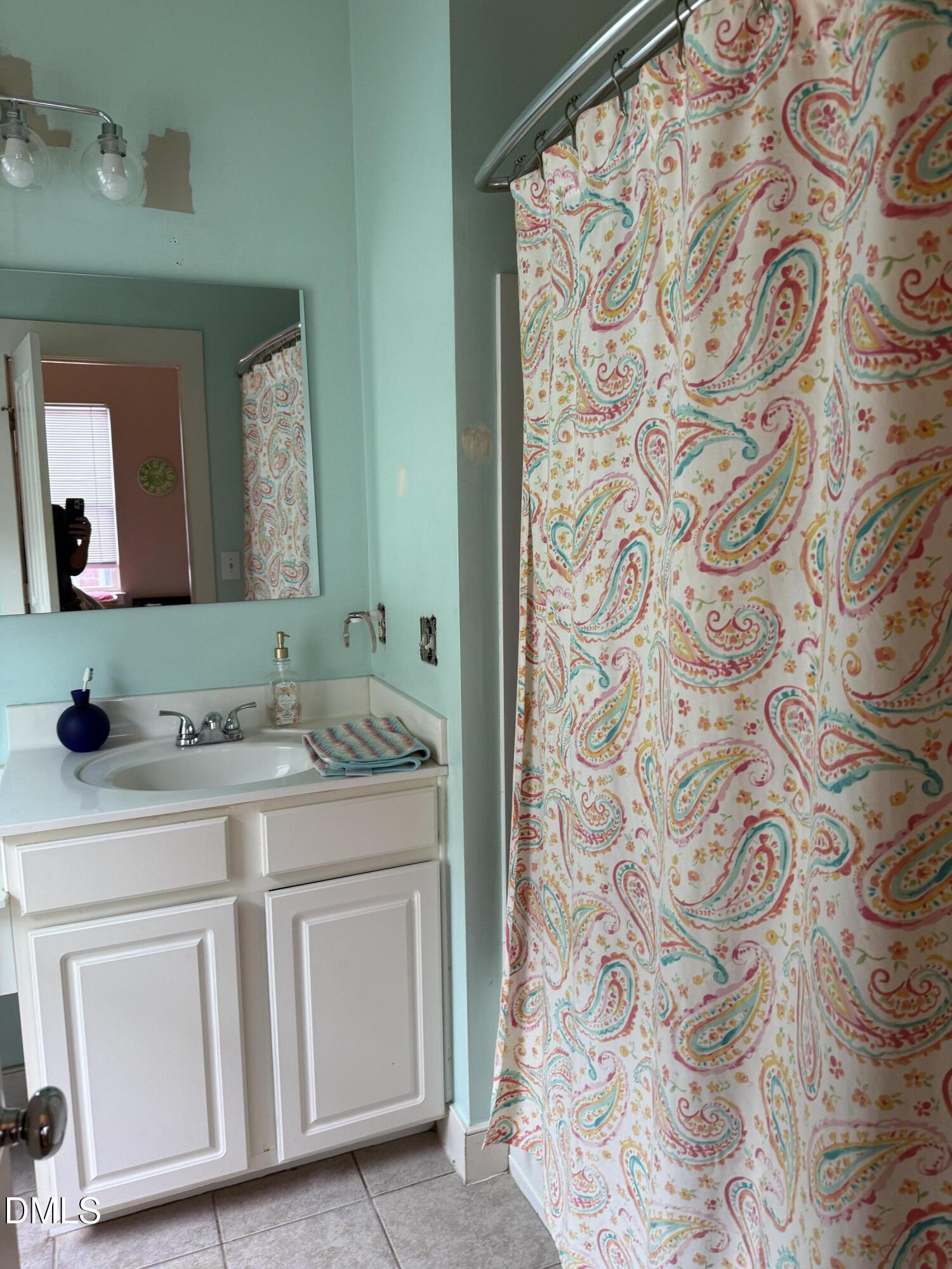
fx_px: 880
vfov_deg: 71.6
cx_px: 476
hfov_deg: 56.8
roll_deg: +1.5
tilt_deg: -7.3
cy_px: 634
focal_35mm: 24
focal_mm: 6.76
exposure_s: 1/60
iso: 125
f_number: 1.78
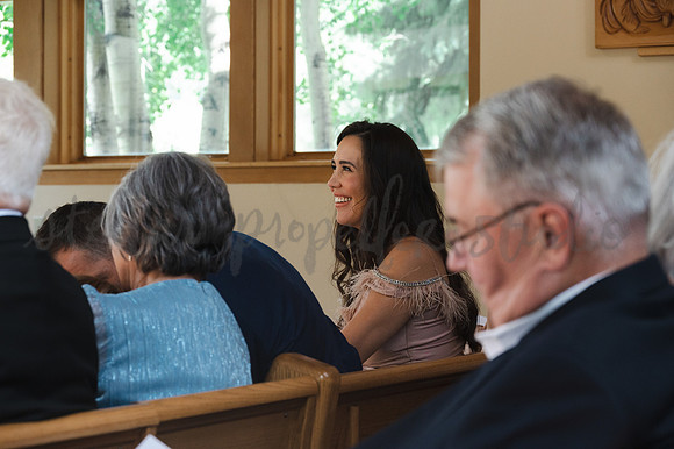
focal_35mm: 93
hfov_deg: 21.9
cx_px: 337
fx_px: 1740
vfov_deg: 14.7
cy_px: 224
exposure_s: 1/400
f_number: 6.3
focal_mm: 93
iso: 1000
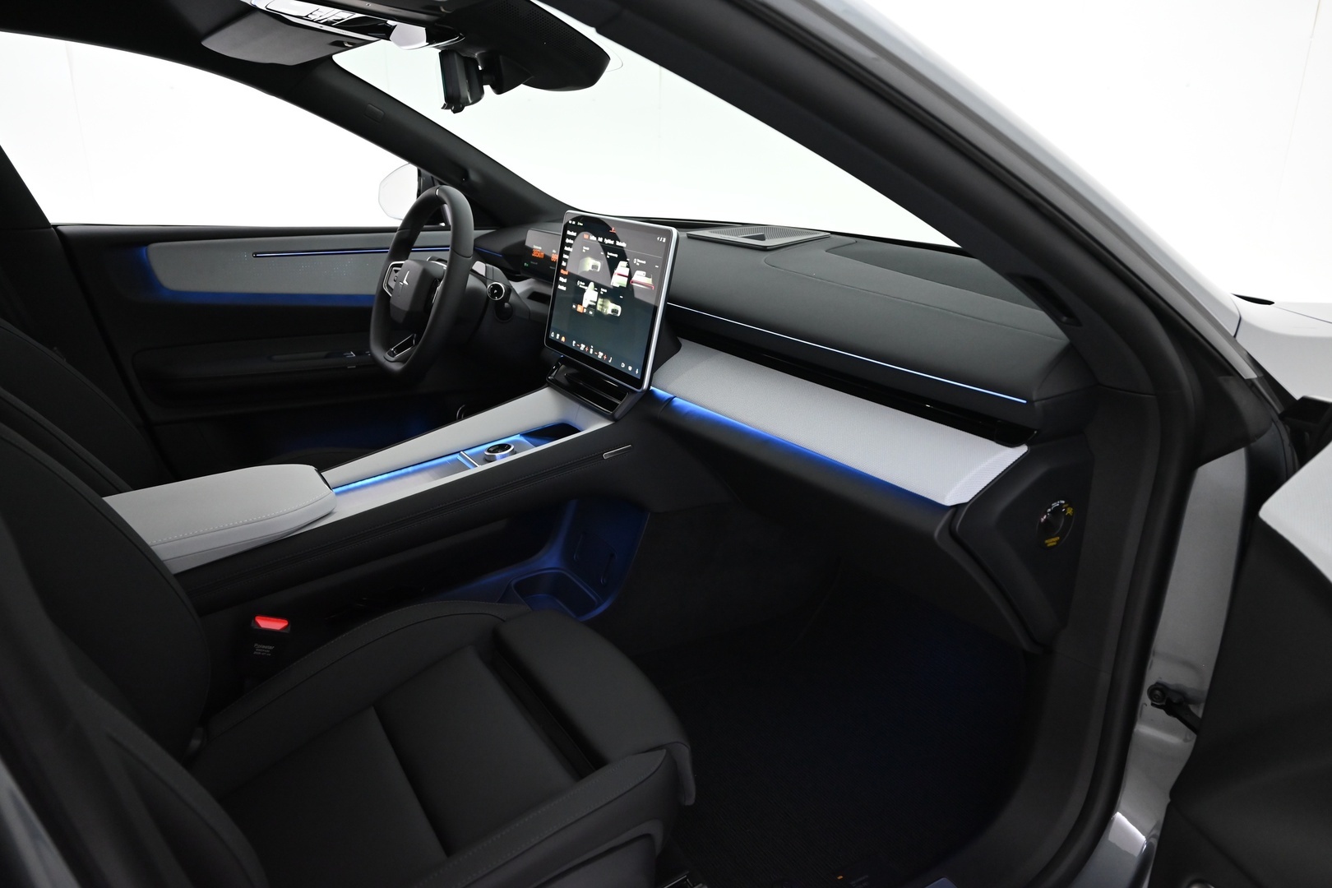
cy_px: 444
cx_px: 666
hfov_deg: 73.7
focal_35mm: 24
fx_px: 888
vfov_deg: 53.1
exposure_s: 1/80
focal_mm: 24
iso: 3200
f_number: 4
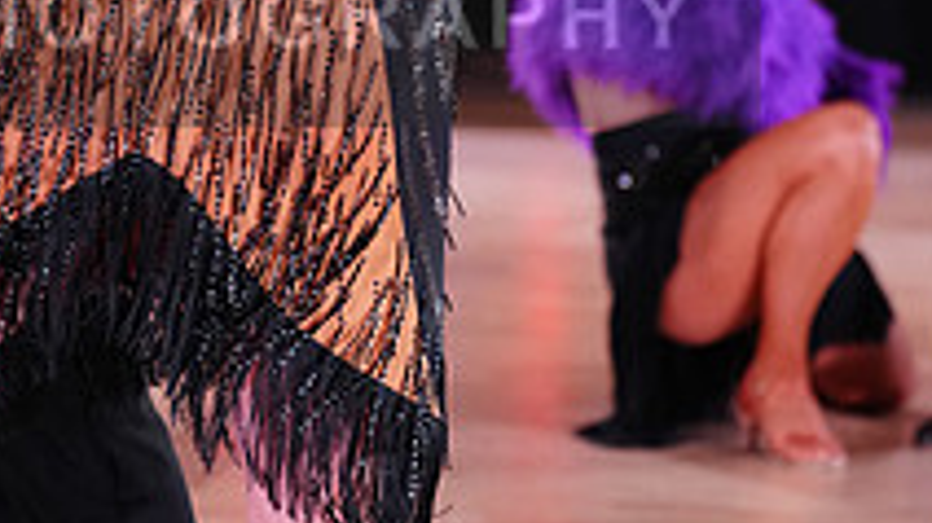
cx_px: 156
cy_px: -18
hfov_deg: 10.7
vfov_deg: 6.0
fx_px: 4965
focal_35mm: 201
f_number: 2.8
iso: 2500
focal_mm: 70
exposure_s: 1/320
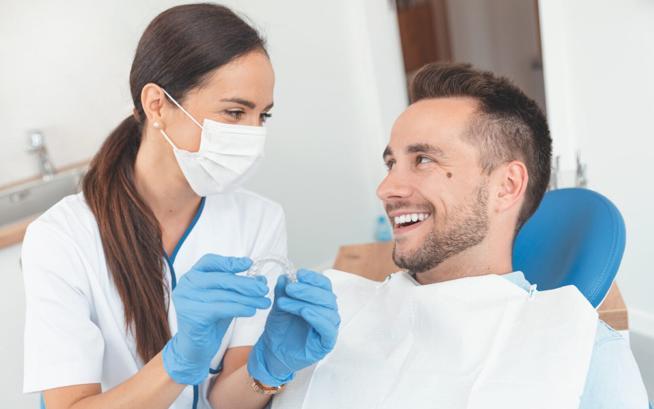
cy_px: 211
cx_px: 327
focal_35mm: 47
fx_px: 838
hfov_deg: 42.6
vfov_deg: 27.4
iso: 200
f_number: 4
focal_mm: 46
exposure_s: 1/200
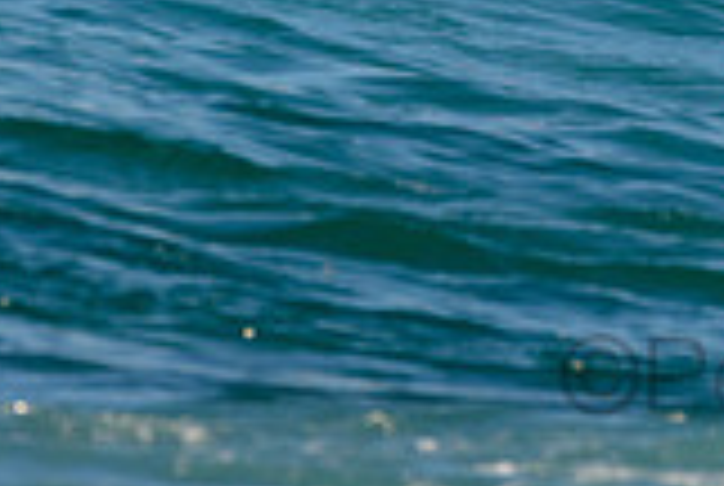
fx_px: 44346
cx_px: 672
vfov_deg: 0.6
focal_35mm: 2201
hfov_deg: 0.9
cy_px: -447
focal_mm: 500
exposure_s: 1/2000
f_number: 5.6
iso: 360
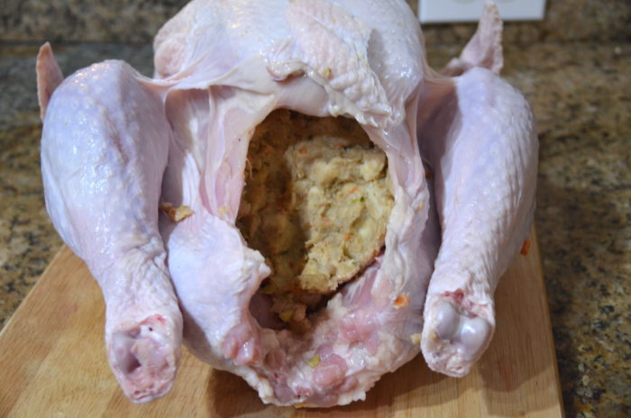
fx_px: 892
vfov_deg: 26.4
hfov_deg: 38.9
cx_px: 316
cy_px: 209
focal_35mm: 51
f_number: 4.5
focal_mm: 34
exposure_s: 1/30
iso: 1100
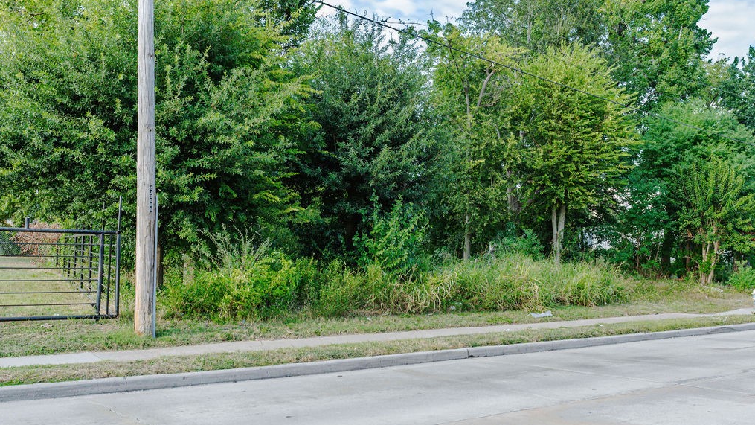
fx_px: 741
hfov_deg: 54.0
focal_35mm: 37
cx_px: 378
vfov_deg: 31.9
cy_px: 178
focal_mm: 35
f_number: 6.3
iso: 1250
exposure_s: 1/250
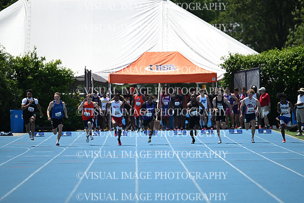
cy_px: 102
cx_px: 152
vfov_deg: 3.4
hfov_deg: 5.2
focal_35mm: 400
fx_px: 3378
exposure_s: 1/5000
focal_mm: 400
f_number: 4.5
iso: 640
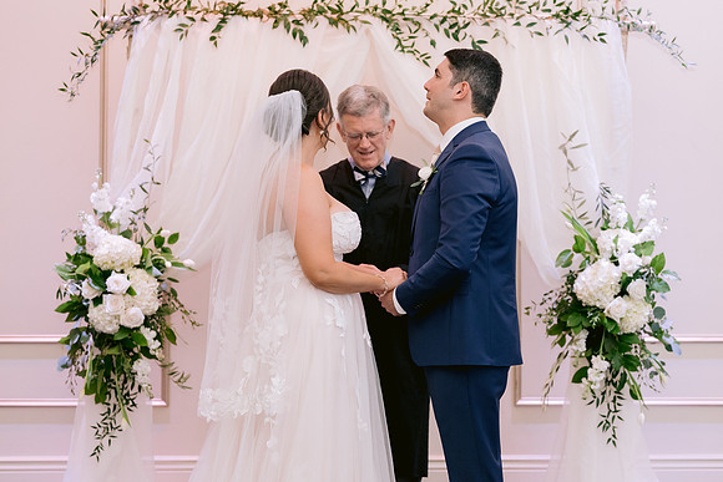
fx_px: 1213
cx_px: 355
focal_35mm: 60
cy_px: 239
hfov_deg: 33.2
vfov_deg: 22.5
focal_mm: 50
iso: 1250
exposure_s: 1/160
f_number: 2.8
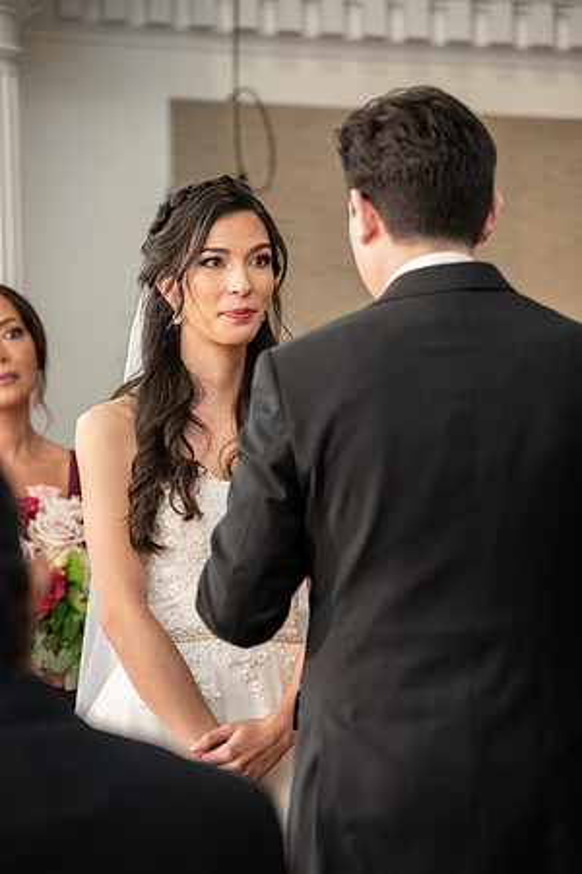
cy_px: 437
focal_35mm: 151
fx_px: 3661
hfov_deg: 9.1
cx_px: 291
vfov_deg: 13.6
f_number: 4
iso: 8000
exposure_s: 1/125
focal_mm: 151
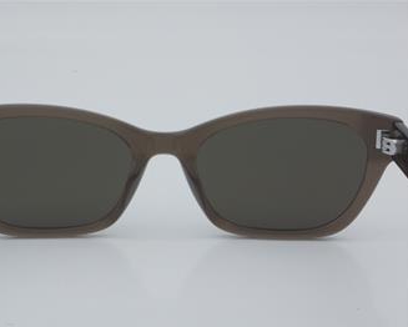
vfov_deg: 17.9
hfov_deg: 22.2
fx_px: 1039
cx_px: 167
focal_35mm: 86
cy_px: 165
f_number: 32
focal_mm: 50
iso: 100
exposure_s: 1/3
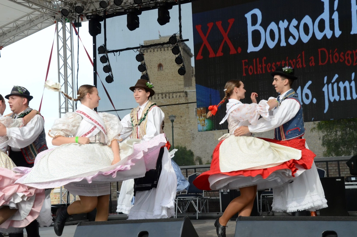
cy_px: 118
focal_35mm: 57
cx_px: 178
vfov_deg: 23.7
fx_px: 564
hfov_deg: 35.1
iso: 800
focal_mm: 38
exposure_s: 1/350
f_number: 9.5
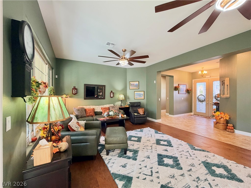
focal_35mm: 14
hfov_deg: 102.1
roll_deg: +0.6
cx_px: 126
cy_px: 94
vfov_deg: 85.7
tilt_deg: +1.0
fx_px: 102
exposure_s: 1/60
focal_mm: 2.22
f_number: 2.2
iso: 250
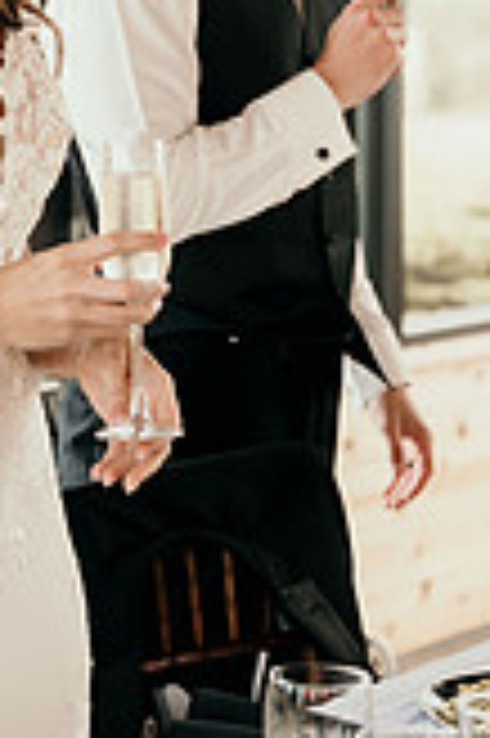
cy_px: 58
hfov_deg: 10.0
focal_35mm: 137
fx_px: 2803
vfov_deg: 14.8
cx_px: 252
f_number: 3.2
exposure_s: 1/80
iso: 500
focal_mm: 50
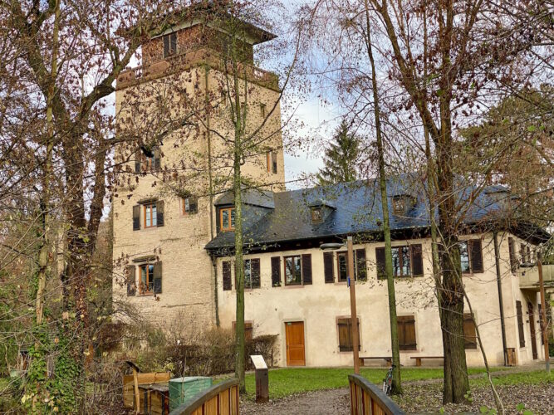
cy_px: 208
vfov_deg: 28.0
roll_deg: +2.2
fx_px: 832
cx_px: 277
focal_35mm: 52
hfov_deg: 36.8
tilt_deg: +9.2
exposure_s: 1/294
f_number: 2
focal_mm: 6
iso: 20
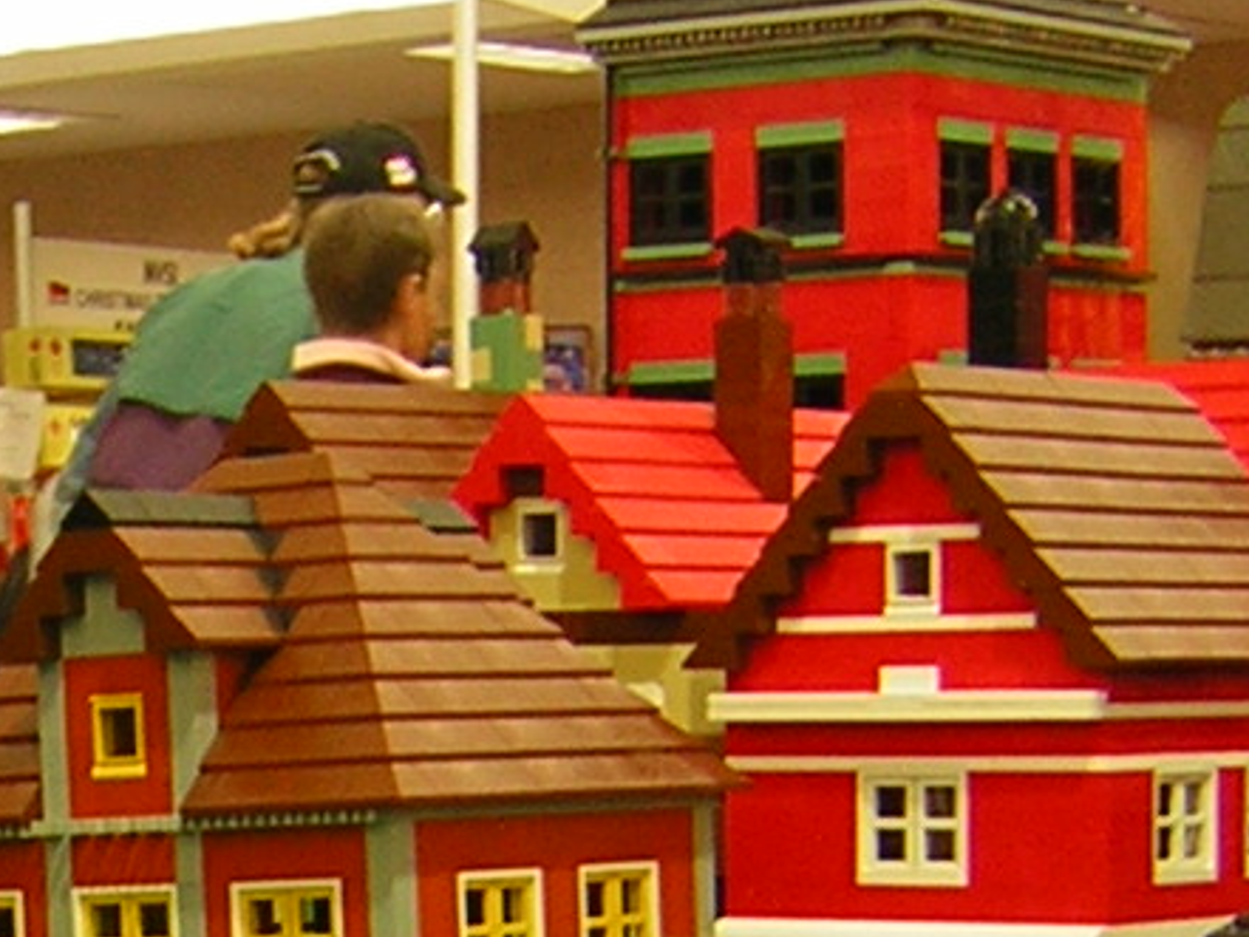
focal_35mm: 145
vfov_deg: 10.0
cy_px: 1240
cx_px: 119
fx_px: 5233
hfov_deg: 13.5
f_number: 2.7
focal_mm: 5.2
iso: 50
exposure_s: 1/4.6
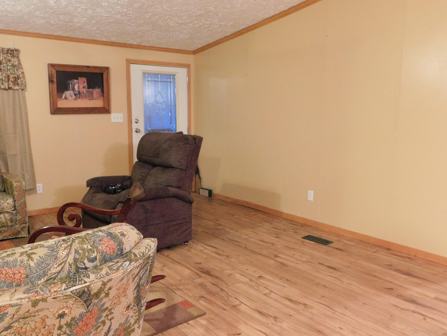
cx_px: 224
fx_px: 387
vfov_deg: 46.8
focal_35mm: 30
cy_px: 168
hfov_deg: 60.0
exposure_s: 1/8
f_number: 3.2
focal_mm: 5.3
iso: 640
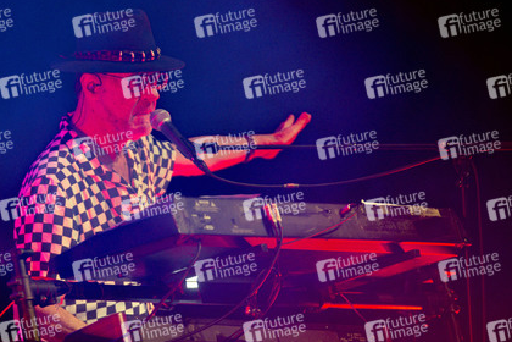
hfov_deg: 6.4
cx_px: 242
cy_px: 176
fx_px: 4579
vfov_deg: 4.3
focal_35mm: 322
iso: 1600
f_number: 2.8
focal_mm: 300
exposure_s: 1/125
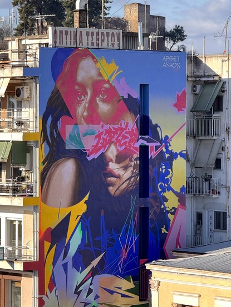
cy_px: 135
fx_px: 1672
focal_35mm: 188
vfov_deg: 10.5
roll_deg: -0.3
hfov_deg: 7.9
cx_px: 55
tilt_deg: -0.2
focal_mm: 15.66
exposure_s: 1/444
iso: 50
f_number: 2.8
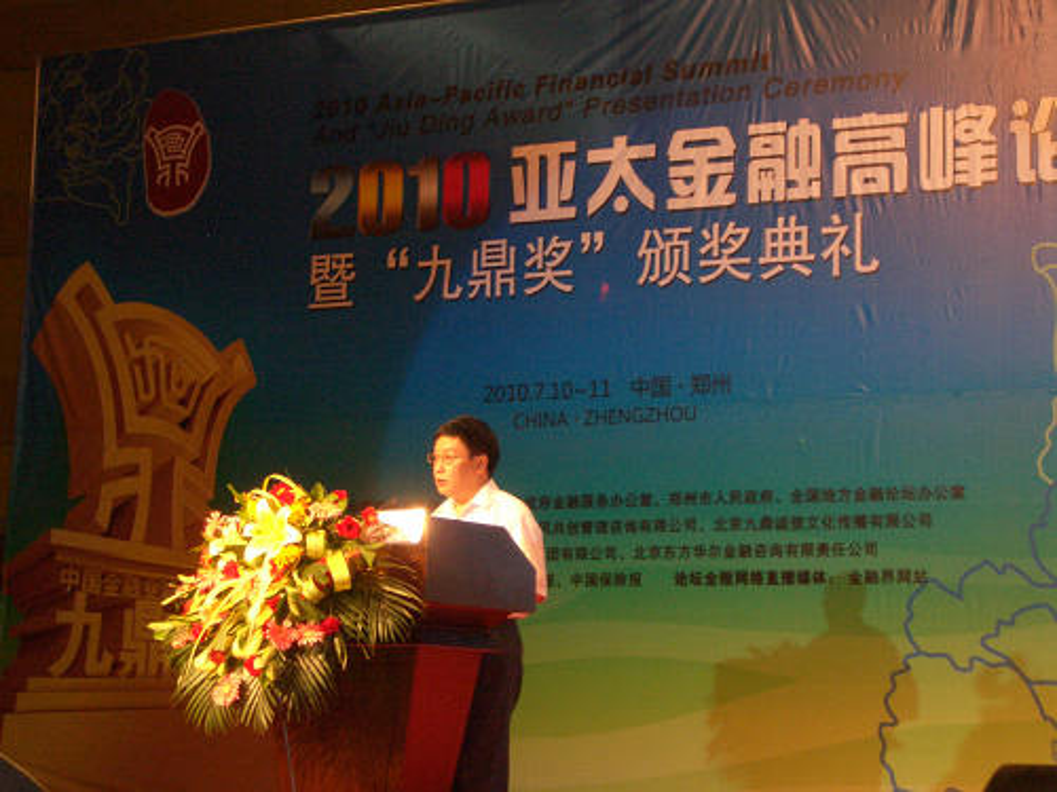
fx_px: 2687
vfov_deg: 16.8
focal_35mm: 88
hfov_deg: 22.3
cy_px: 396
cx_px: 528
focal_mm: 14.6
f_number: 4.4
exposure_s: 1/60
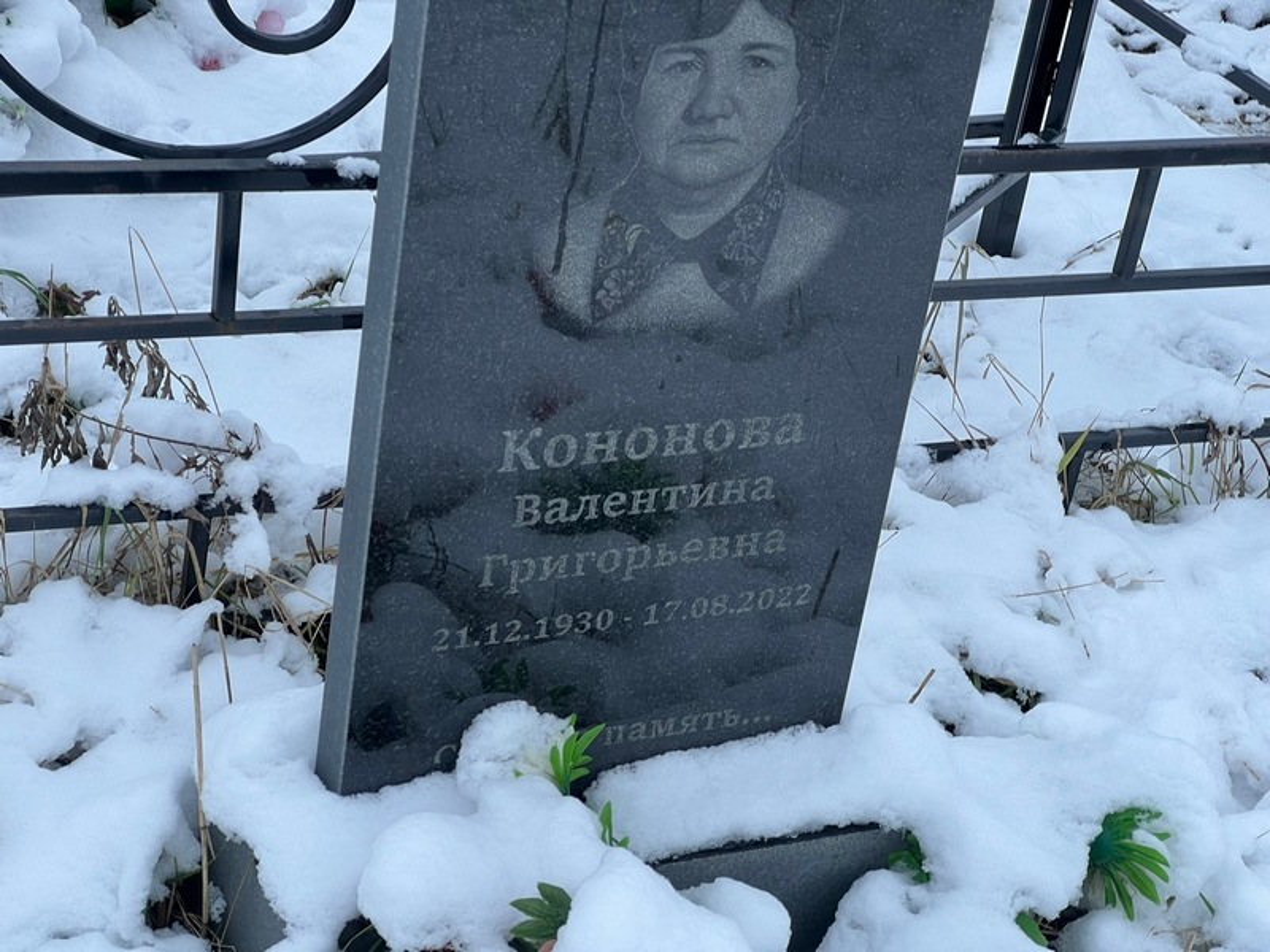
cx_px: 635
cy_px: 476
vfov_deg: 19.1
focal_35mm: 77
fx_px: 2825
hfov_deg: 25.3
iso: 32
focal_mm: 9
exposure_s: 1/99
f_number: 2.8
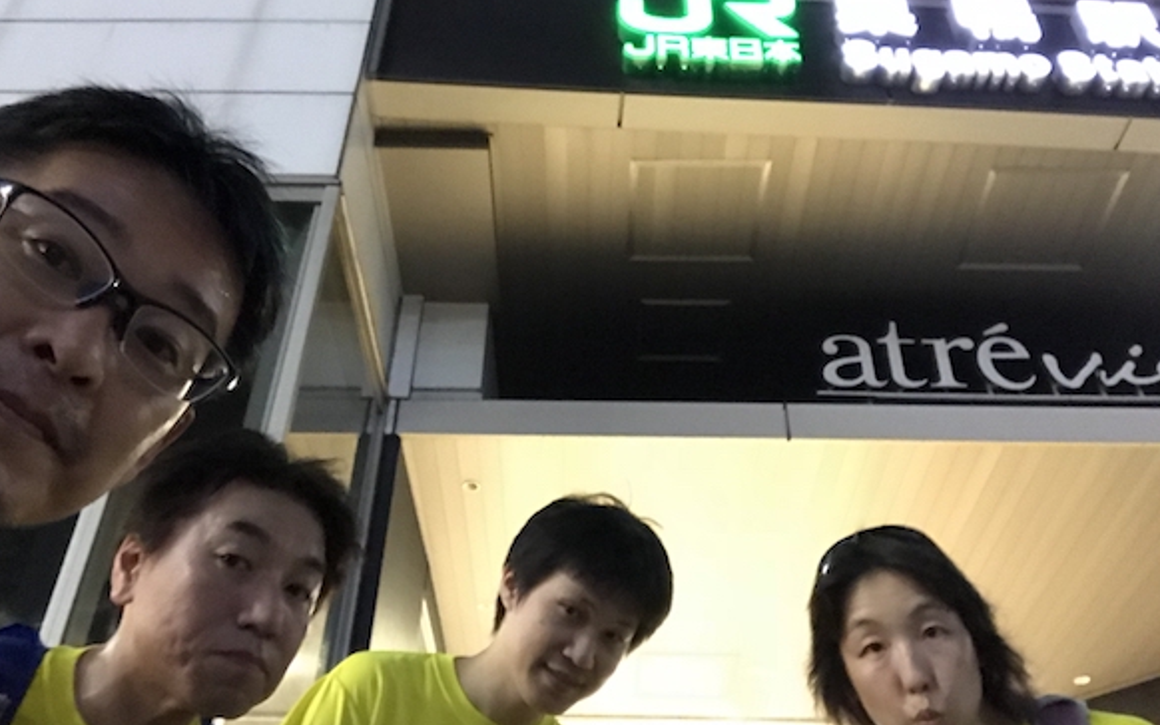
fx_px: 1107
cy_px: 369
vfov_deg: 36.3
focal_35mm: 35
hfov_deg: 55.3
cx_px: 576
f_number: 2.2
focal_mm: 2.87
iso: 1000
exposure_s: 1/17
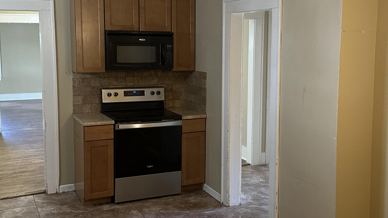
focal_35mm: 44
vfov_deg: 27.1
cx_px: 208
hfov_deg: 46.4
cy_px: 98
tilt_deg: -6.7
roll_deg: -0.5
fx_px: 453
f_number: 1.78
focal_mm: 6.86
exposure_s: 1/60
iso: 320
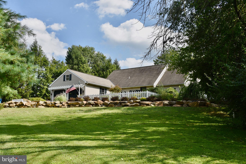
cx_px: 123
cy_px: 82
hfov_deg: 48.4
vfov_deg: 33.4
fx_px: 273
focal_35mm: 40
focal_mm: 40
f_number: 8
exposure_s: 1/200
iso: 100
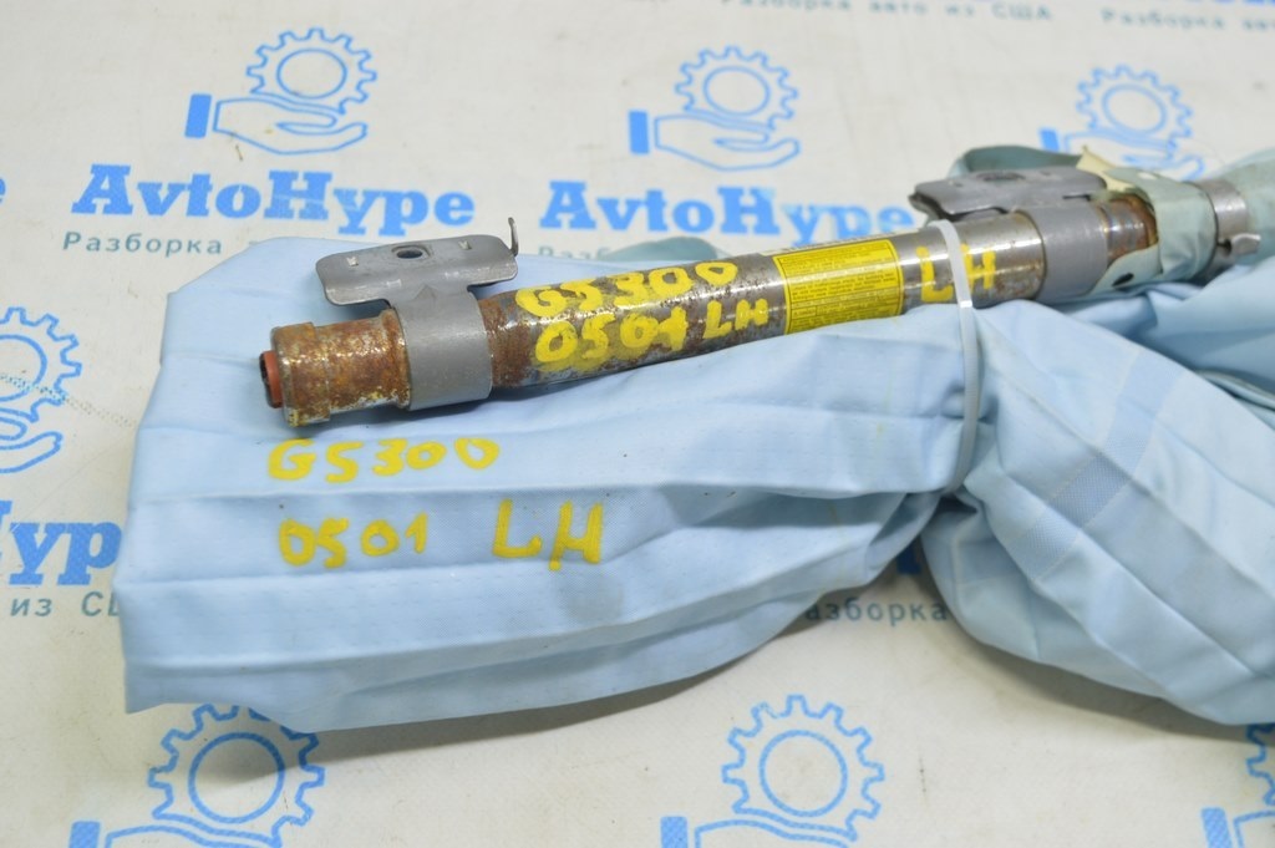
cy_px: 424
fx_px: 1486
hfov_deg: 46.4
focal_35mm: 42
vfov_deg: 31.8
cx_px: 638
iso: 400
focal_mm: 28
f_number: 5.6
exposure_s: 1/20
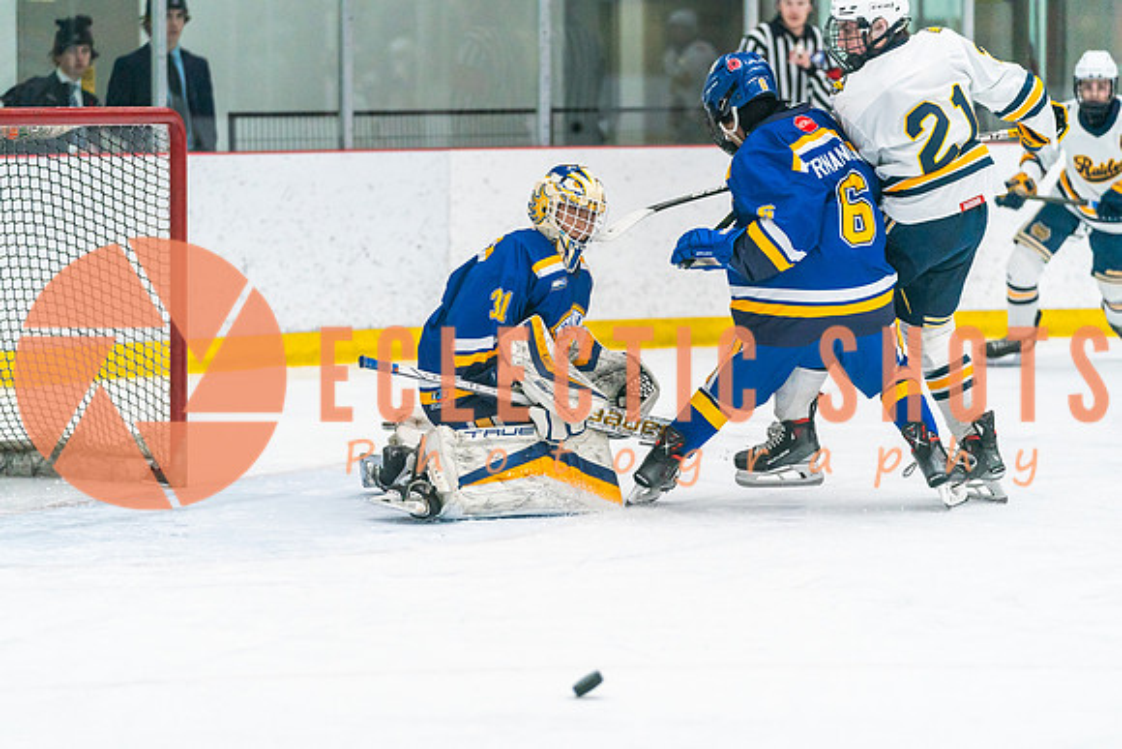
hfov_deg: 13.5
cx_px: 508
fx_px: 4723
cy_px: 401
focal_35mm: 152
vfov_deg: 9.1
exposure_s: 1/1250
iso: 3200
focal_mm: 135
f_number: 2.8
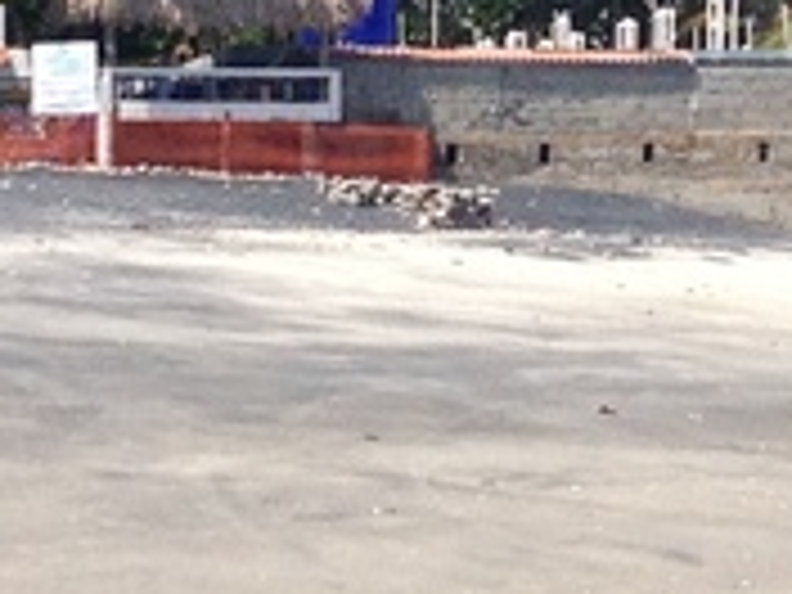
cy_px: 122
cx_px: 819
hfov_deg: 8.2
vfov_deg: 6.2
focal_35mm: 239
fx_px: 5468
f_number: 2.4
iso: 50
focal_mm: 4.28
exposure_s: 1/2304
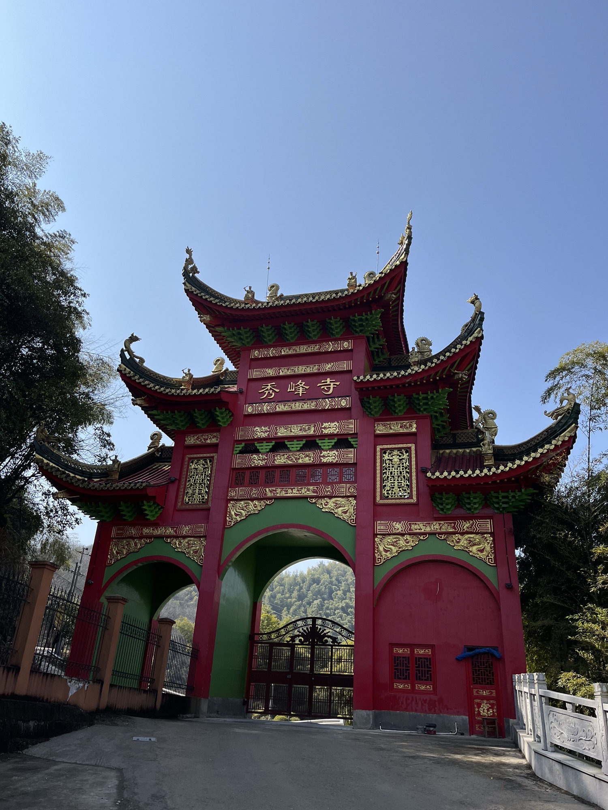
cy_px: 405
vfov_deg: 67.3
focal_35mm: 26
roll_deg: -4.2
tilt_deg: +27.5
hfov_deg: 53.1
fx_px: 609
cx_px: 304
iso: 50
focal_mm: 5.1
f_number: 1.6
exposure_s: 1/4149
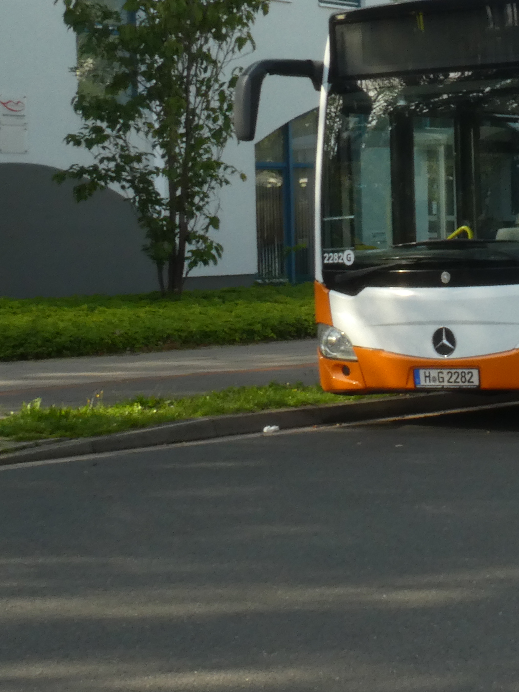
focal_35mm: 103
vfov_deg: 19.1
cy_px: 280
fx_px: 2058
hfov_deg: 13.5
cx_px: 796
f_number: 3.9
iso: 200
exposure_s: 1/80
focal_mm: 7.8
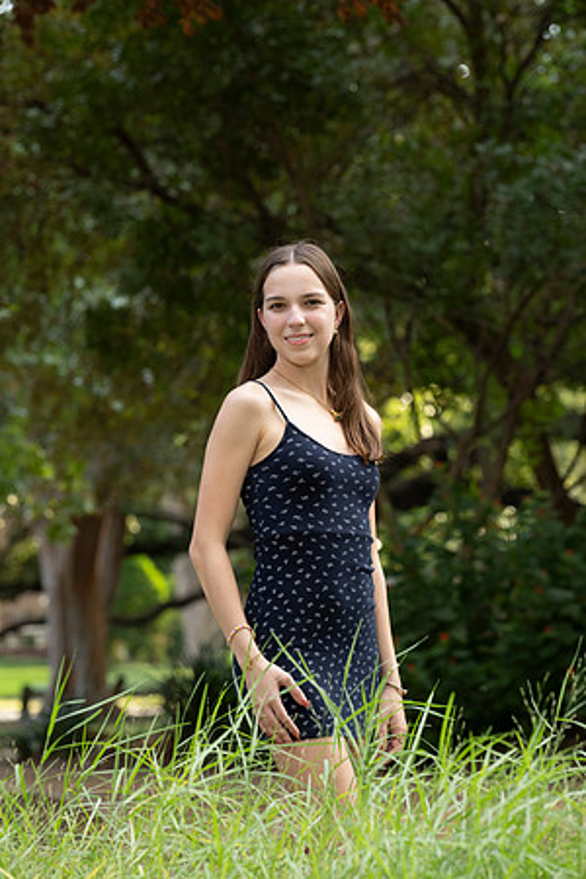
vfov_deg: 10.3
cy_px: 440
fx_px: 4883
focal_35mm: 200
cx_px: 293
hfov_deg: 6.9
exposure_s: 1/200
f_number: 8
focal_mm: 200
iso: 1250
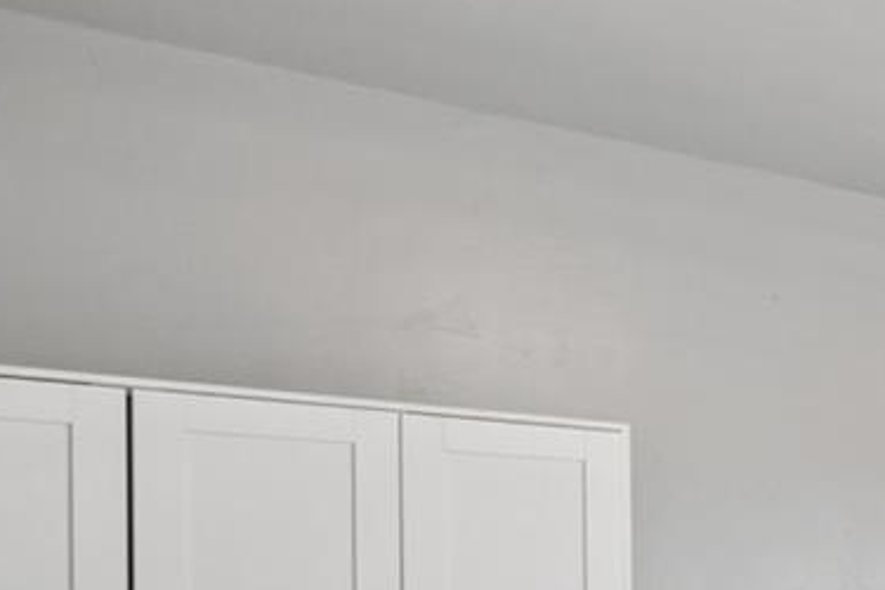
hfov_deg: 22.1
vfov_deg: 20.2
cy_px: 663
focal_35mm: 64
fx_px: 1573
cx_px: 1517
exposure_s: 1/3
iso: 100
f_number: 11
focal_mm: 15
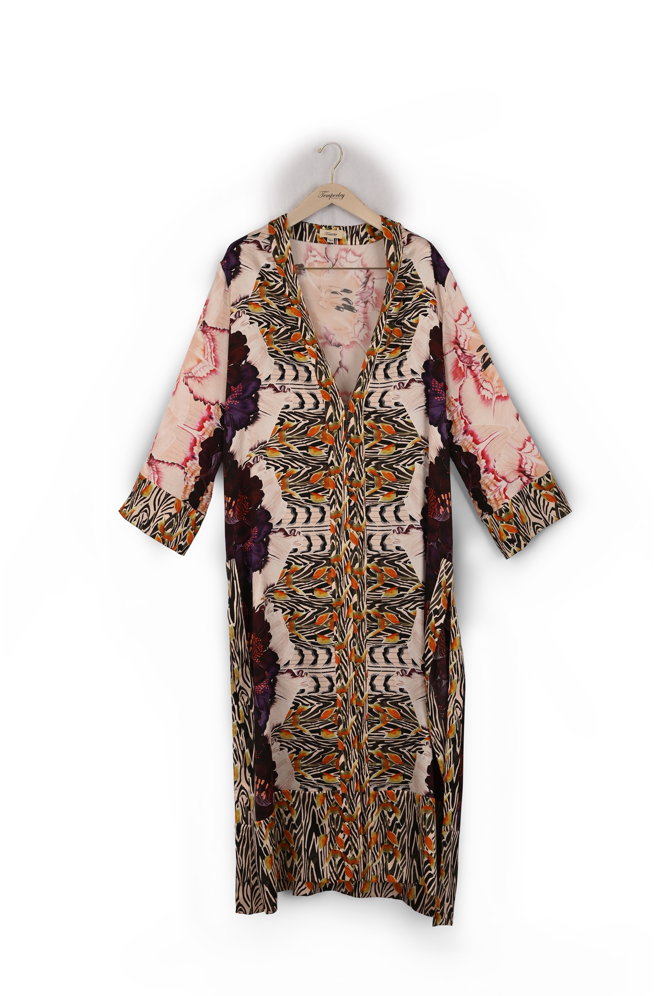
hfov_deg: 32.6
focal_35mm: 41
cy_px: 498
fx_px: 1134
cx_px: 332
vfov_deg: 47.4
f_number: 11
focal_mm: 41
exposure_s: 1/100
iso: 100
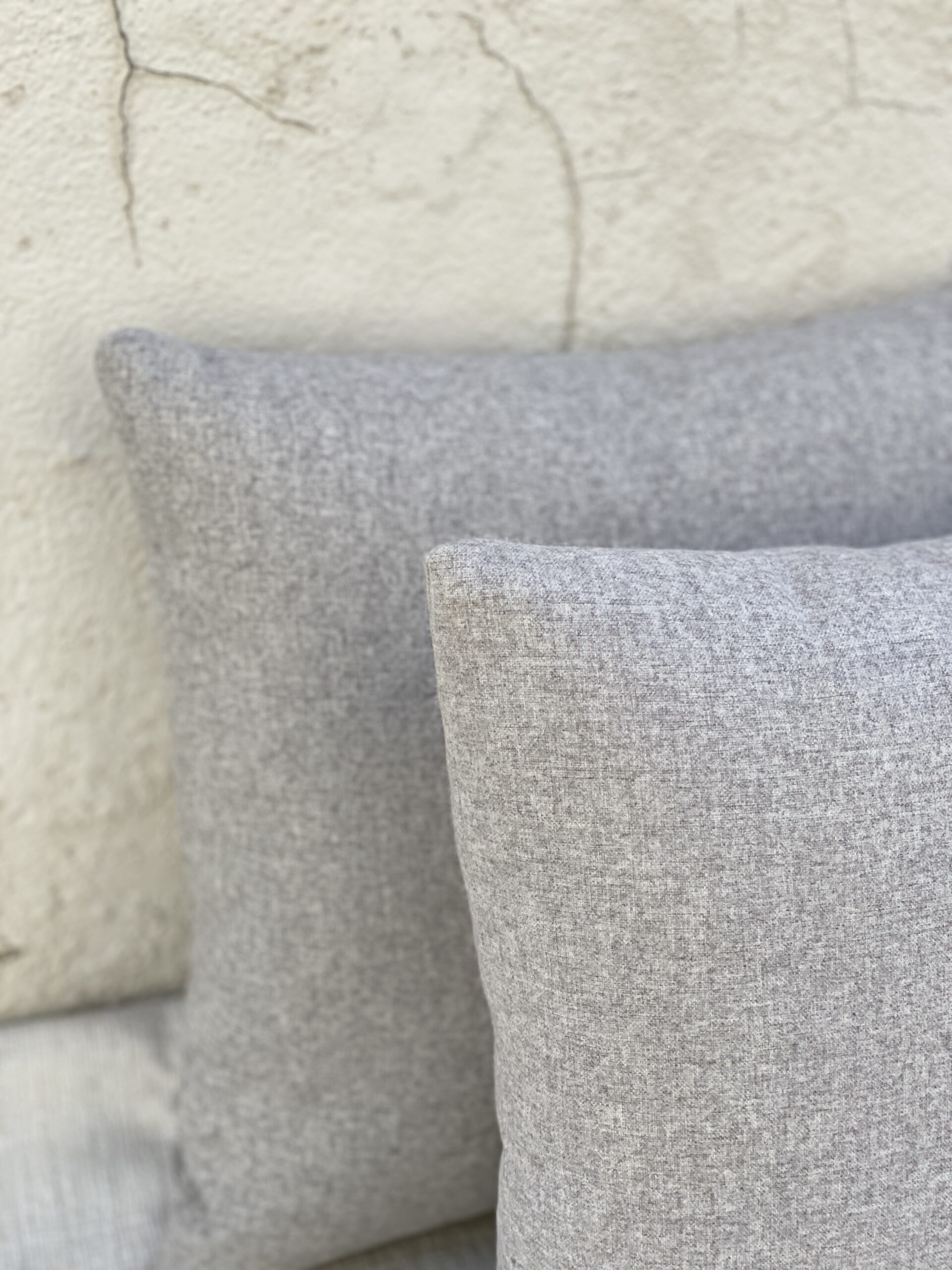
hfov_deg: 28.0
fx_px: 1907
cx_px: 476
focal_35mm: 52
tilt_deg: -31.7
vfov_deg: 36.8
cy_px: 635
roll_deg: -5.8
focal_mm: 6
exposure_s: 1/274
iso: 20
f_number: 2
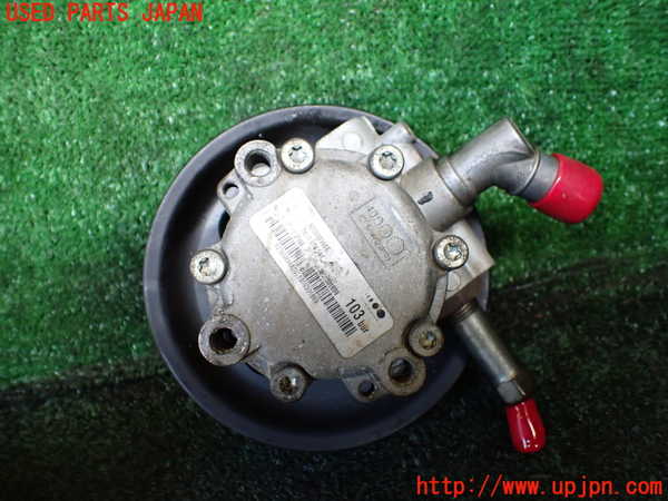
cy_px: 250
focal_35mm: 30
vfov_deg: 46.8
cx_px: 334
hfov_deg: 60.0
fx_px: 579
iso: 640
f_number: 2.3
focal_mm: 5.4
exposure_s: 1/125
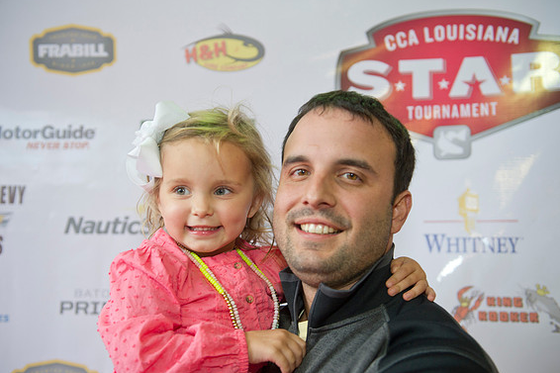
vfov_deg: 32.6
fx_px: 638
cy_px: 187
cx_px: 279
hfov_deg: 47.4
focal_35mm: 41
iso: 640
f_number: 3.2
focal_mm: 40
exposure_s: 1/125
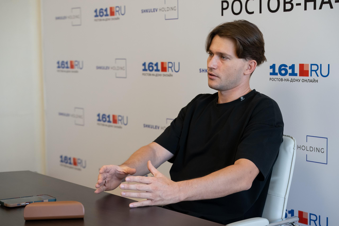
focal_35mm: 67
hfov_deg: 30.0
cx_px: 179
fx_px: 633
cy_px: 113
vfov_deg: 20.3
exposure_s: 1/250
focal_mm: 63
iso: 1250
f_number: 4
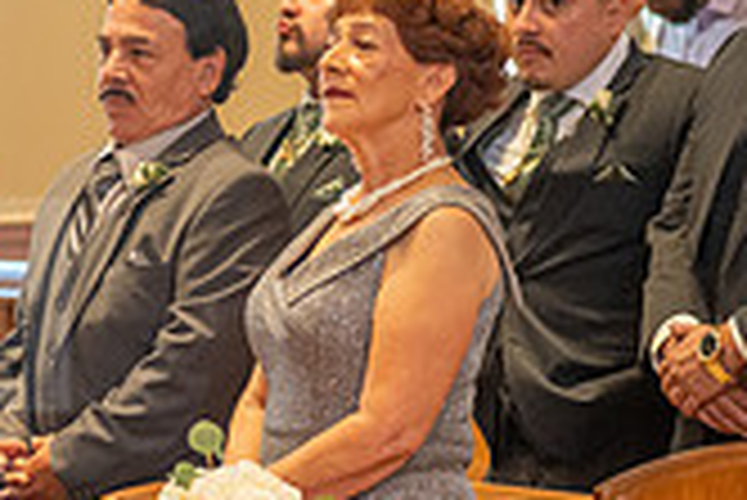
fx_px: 5088
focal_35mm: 245
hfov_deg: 8.2
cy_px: 304
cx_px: -310
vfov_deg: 5.6
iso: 1600
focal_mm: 70
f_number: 2.8
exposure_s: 1/160
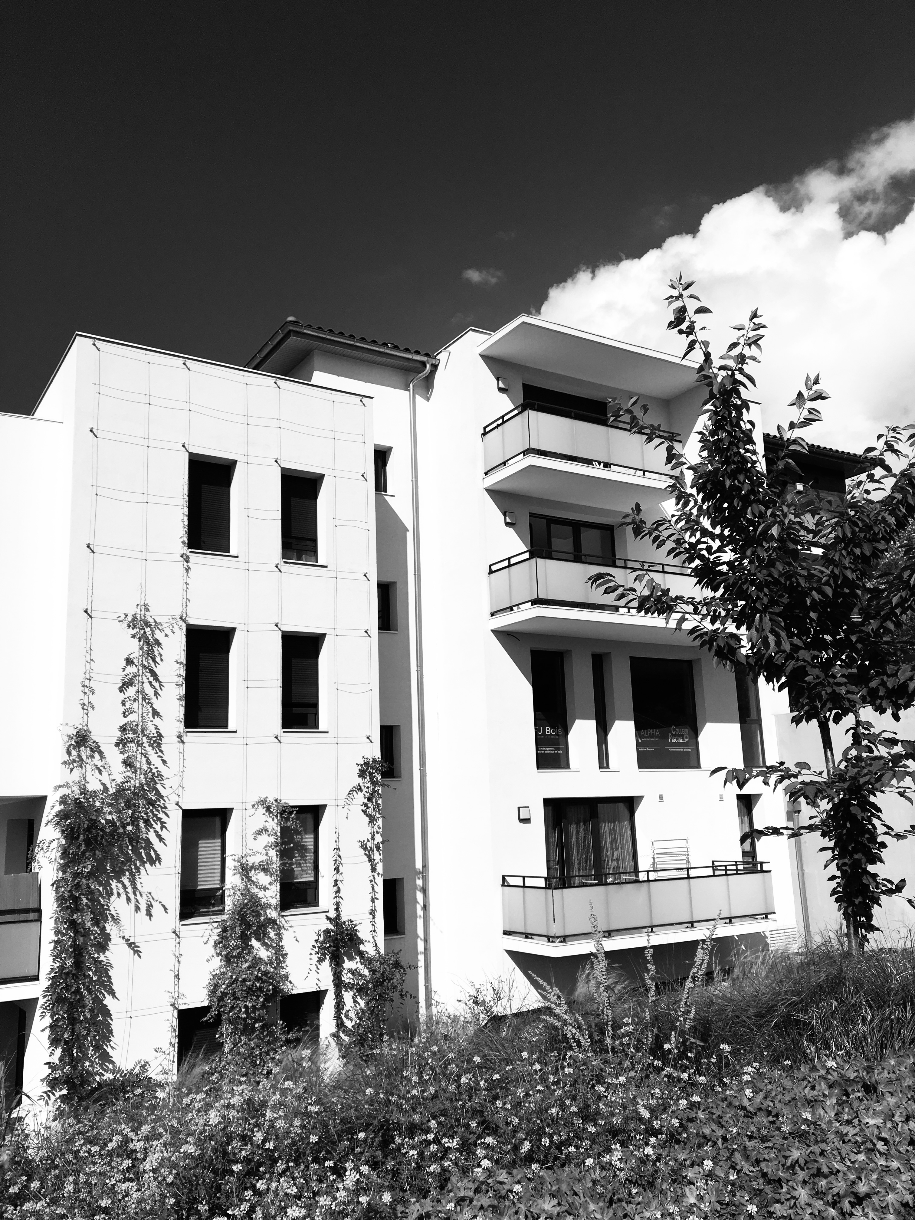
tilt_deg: +11.0
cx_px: 458
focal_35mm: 29
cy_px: 610
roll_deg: +1.2
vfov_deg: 61.7
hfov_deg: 48.2
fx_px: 1022
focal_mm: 4.15
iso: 25
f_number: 2.2
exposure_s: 1/4049
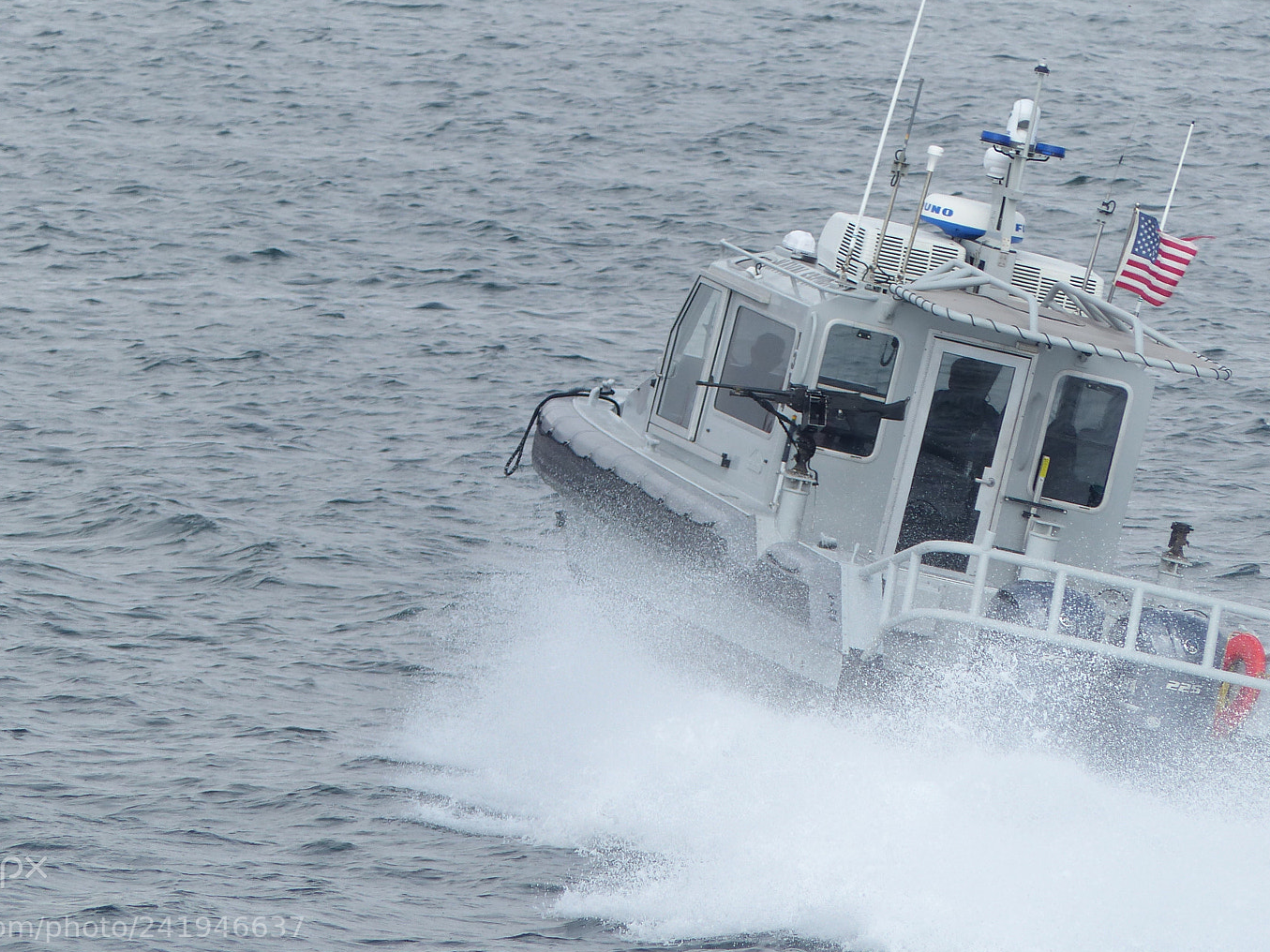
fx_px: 23442
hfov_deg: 3.1
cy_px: 439
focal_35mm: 639
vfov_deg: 2.3
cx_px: 564
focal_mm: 97.4
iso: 100
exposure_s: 1/800
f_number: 4
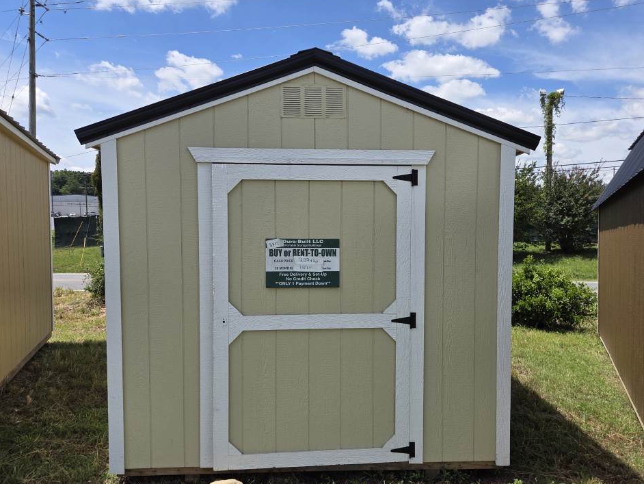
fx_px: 465
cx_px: 337
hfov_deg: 69.3
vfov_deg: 54.9
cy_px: 257
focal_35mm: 25
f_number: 1.8
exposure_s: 1/5261
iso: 80
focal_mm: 5.4
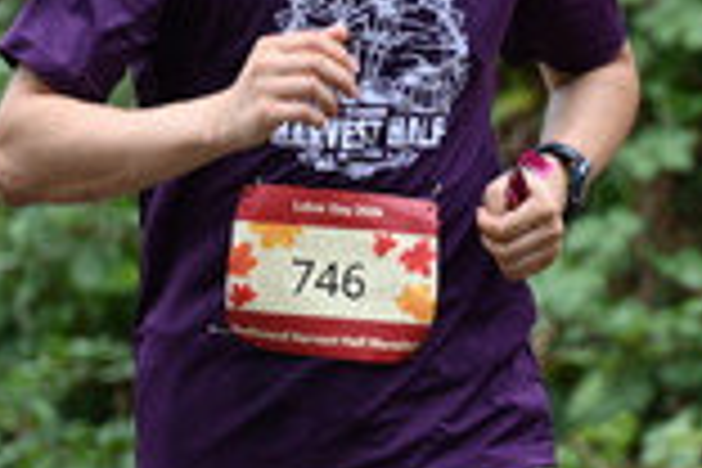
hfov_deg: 2.9
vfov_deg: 1.9
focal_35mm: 707
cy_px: 205
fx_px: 13785
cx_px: 963
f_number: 6.3
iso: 400
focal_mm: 200
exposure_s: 1/320
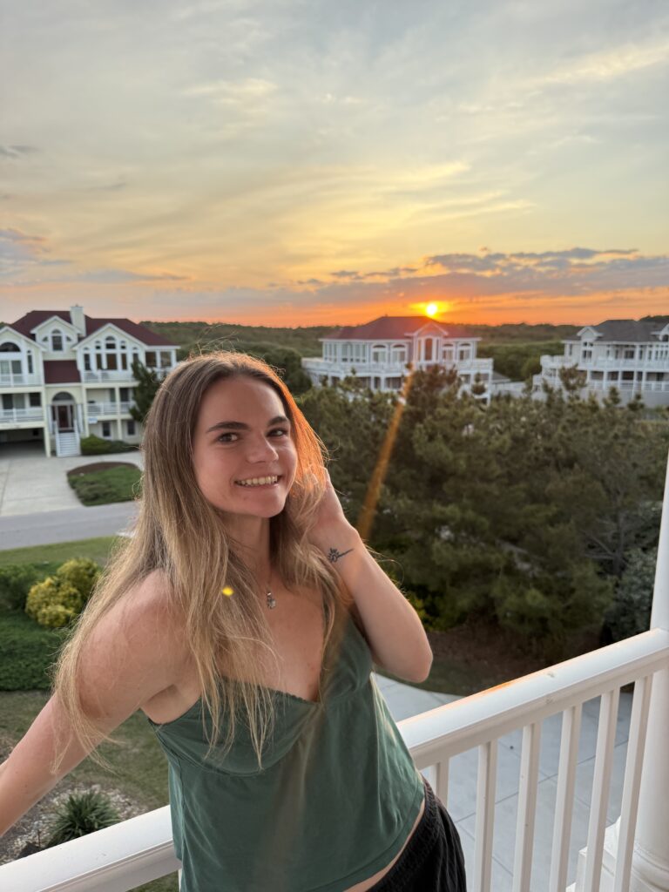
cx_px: 334
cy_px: 446
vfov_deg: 71.6
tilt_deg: -10.2
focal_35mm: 24
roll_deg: -0.5
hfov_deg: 56.8
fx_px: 618
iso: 100
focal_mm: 6.76
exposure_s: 1/347
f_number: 1.78
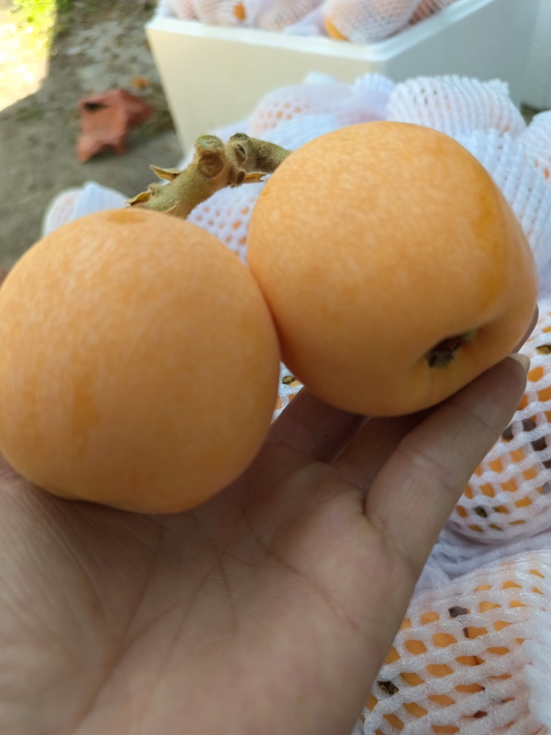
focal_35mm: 23
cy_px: 368
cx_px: 276
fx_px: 488
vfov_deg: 73.9
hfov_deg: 58.9
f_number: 1.88
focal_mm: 5.59
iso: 199
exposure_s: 1/100
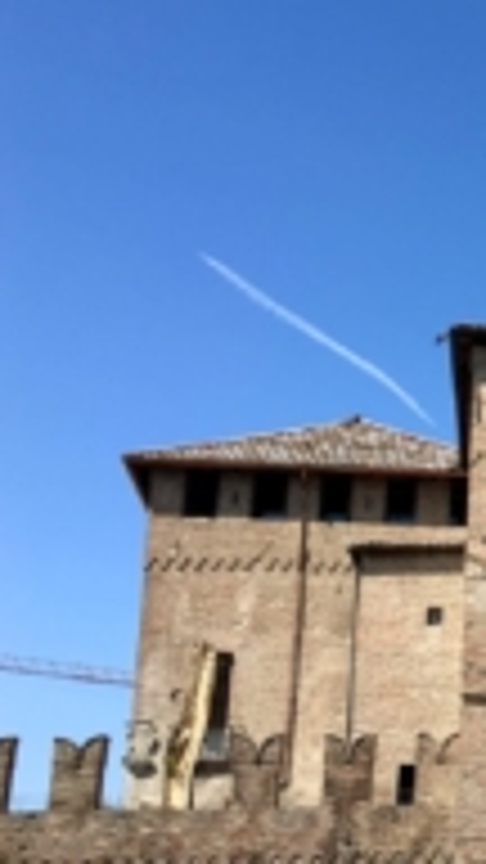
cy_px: 490
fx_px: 1695
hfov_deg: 14.0
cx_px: 936
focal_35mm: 74
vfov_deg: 28.6
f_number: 2.2
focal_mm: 4.15
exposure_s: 1/1570
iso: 25
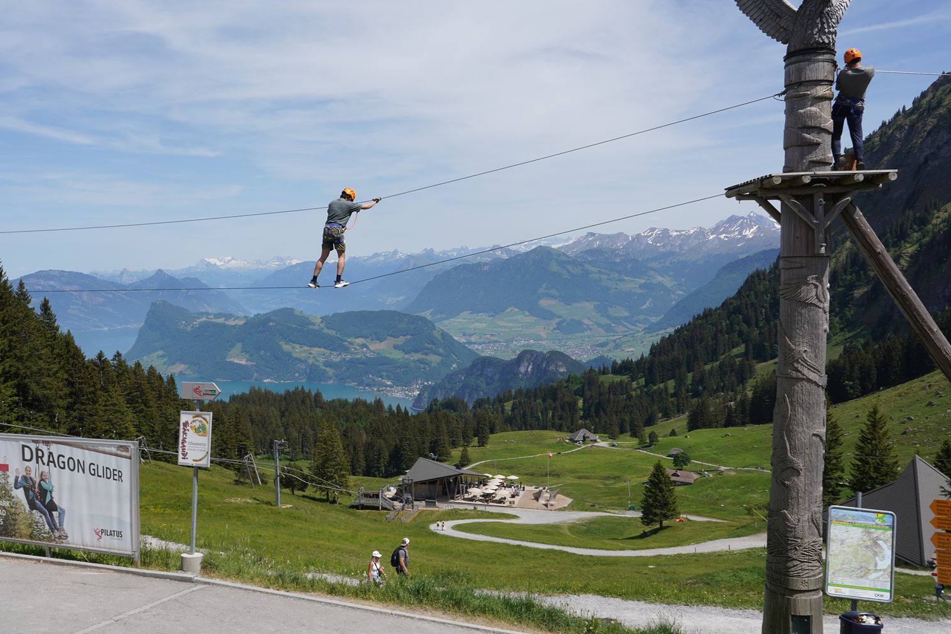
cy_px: 313
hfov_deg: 58.2
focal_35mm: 32
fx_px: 846
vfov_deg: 41.1
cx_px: 373
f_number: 16
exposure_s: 1/100
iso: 100
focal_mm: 24
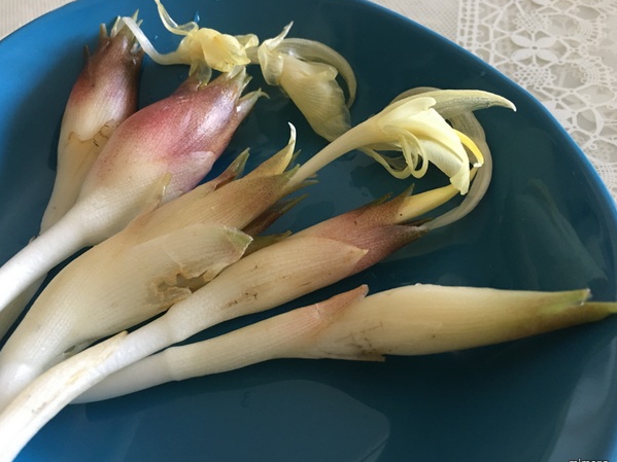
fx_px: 552
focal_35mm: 31
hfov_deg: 58.3
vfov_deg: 45.4
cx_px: 296
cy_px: 237
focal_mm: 4.15
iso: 80
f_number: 2.2
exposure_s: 1/10
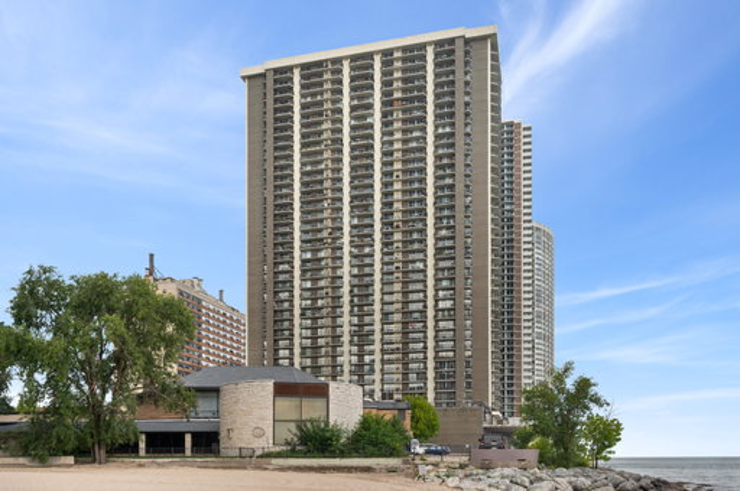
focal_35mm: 29
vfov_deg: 44.9
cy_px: 246
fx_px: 595
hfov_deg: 63.7
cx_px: 370
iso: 100
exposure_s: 1/50
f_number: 11
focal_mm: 29
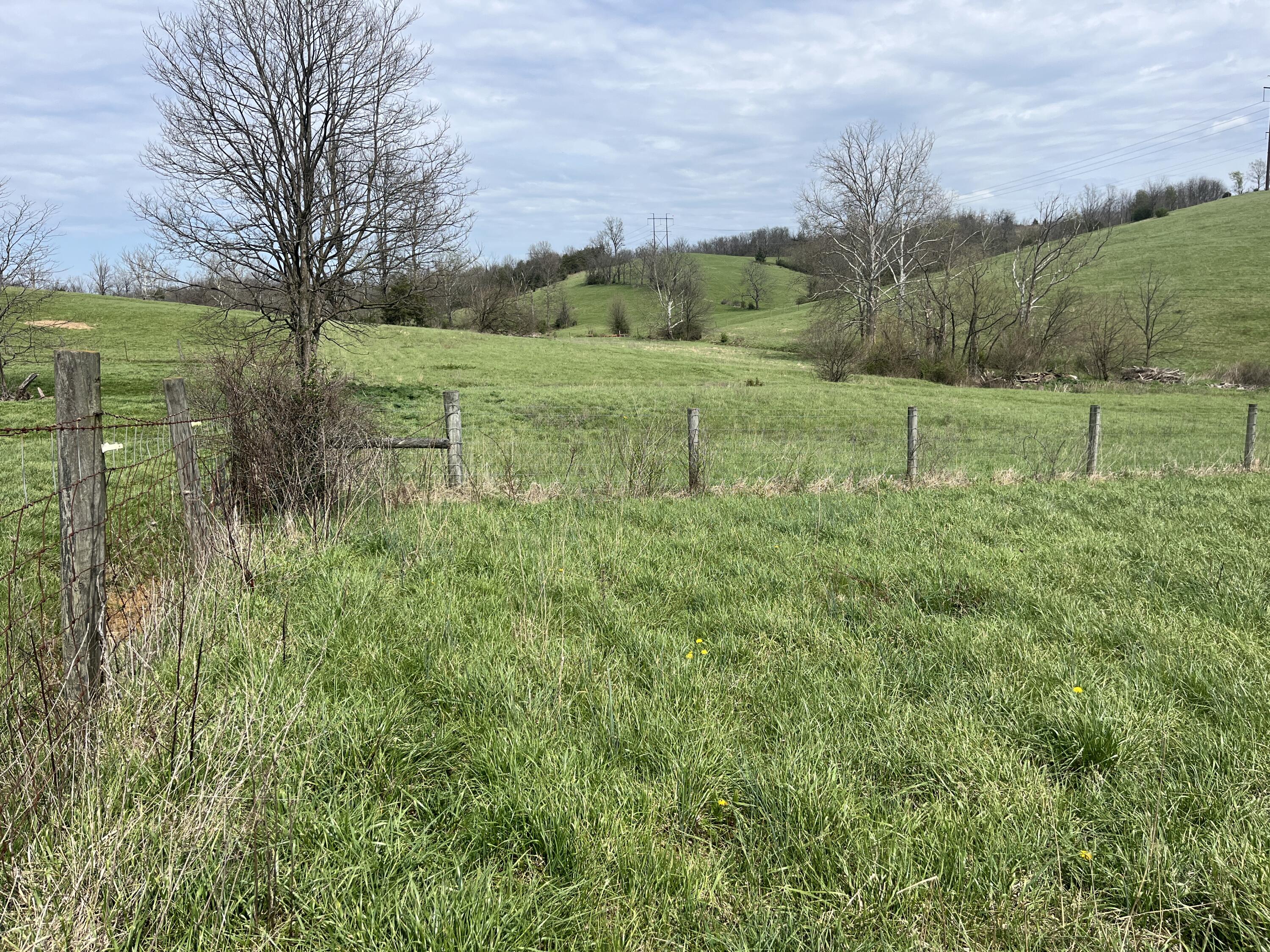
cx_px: 635
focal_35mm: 26
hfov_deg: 67.3
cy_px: 476
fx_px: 954
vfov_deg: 53.1
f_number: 1.6
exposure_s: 1/4149
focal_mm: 5.1
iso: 50
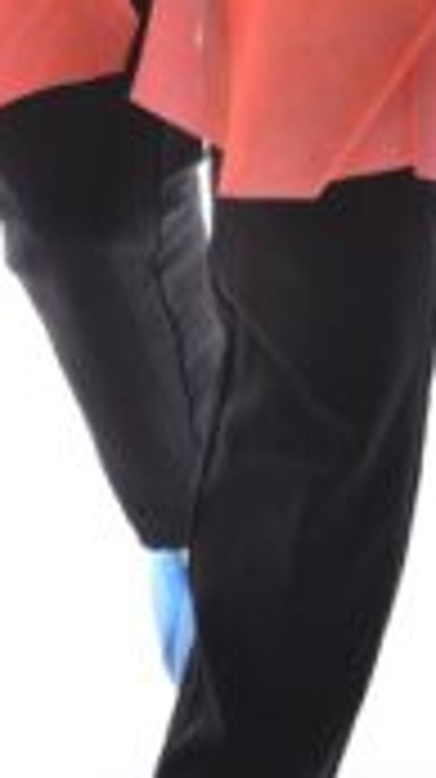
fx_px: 9519
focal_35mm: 462
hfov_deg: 2.6
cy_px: -461
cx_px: 184
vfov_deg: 4.6
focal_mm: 85
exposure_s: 1/200
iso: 100
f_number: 11
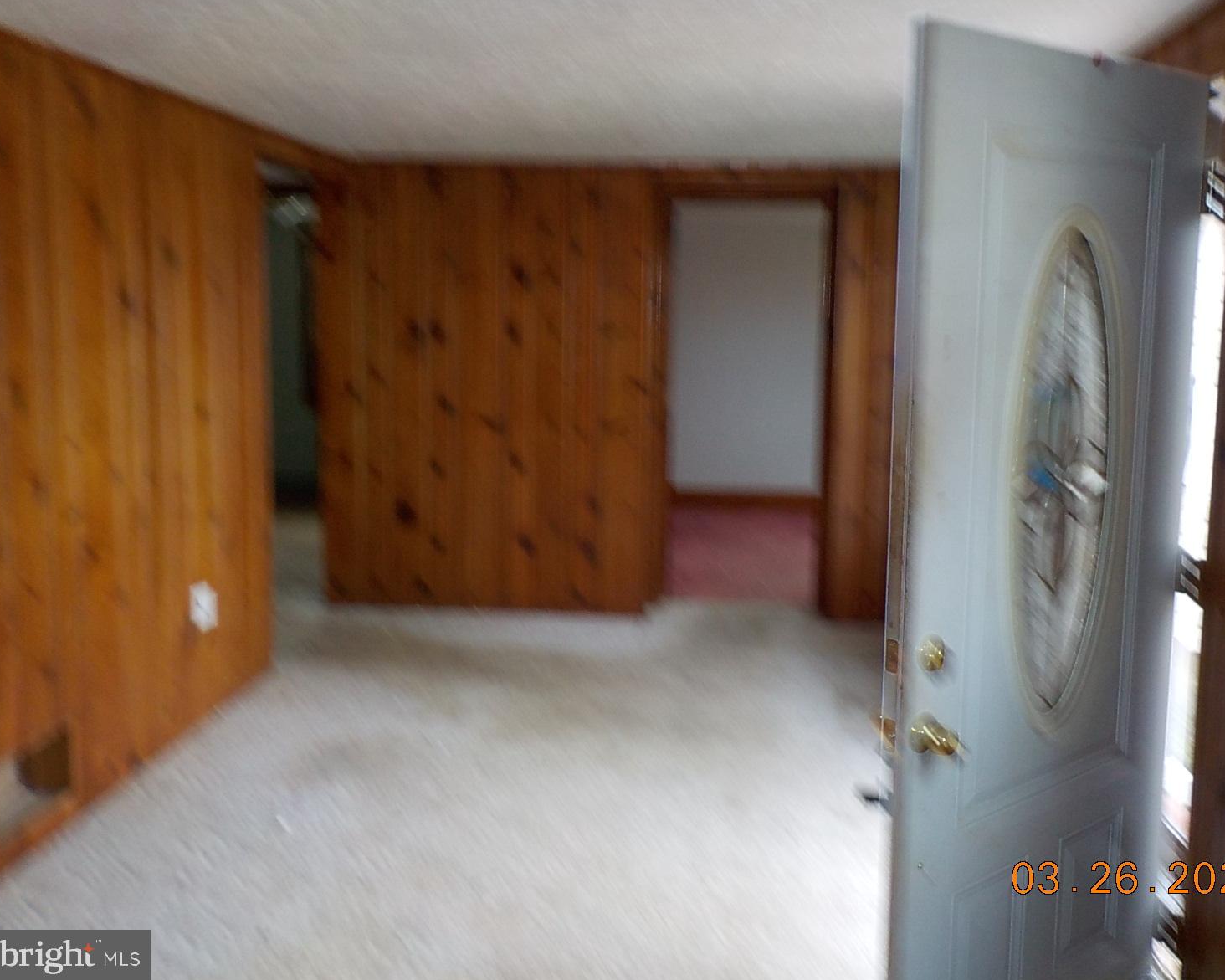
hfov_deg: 55.6
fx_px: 1160
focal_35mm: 32
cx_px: 657
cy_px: 481
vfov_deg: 45.8
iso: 180
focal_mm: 4.1
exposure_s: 1/30
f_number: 3.3
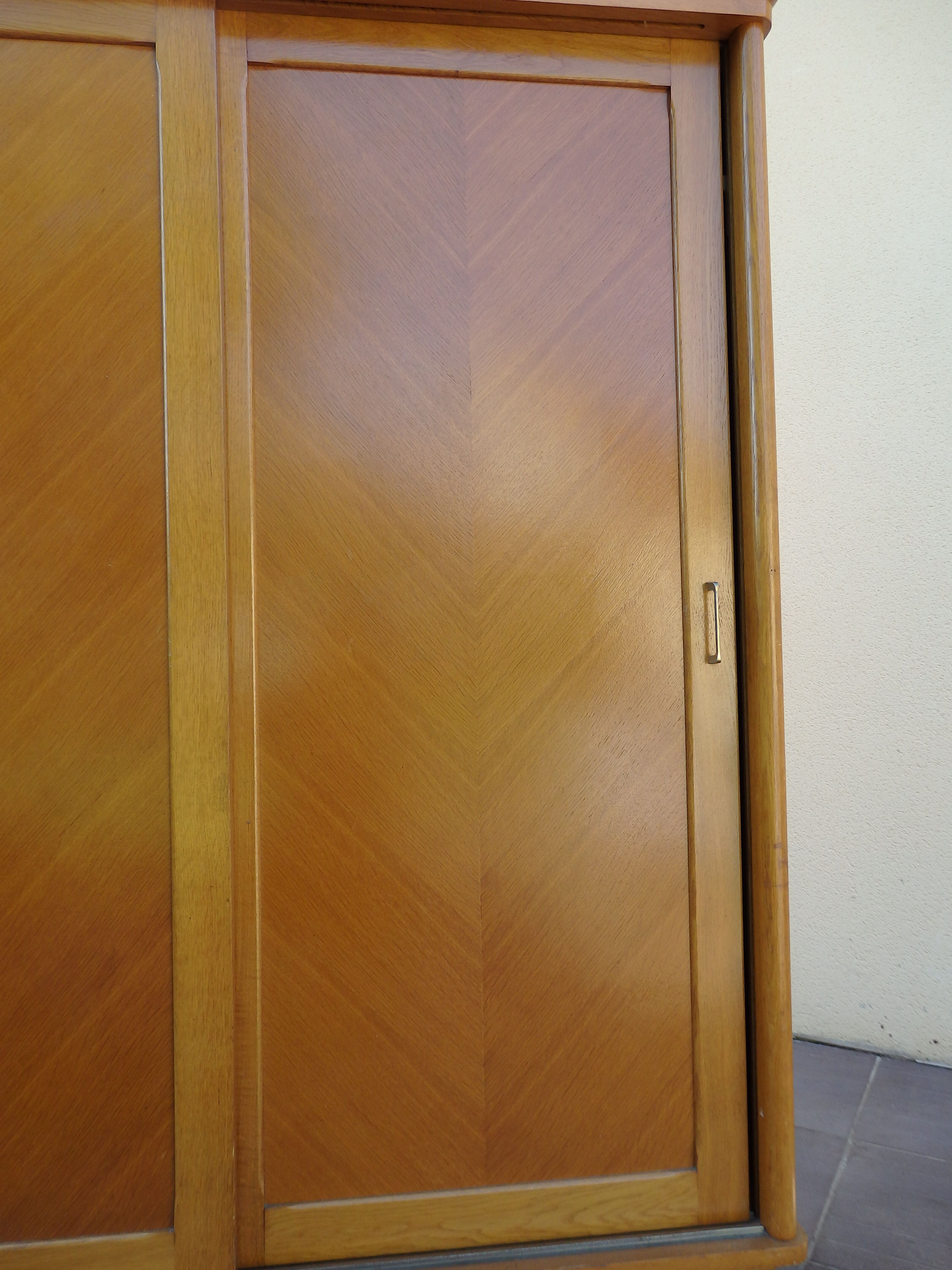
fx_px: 917
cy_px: 635
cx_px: 476
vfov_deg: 69.4
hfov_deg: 54.9
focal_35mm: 25
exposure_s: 1/200
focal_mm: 4.5
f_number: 3
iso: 125
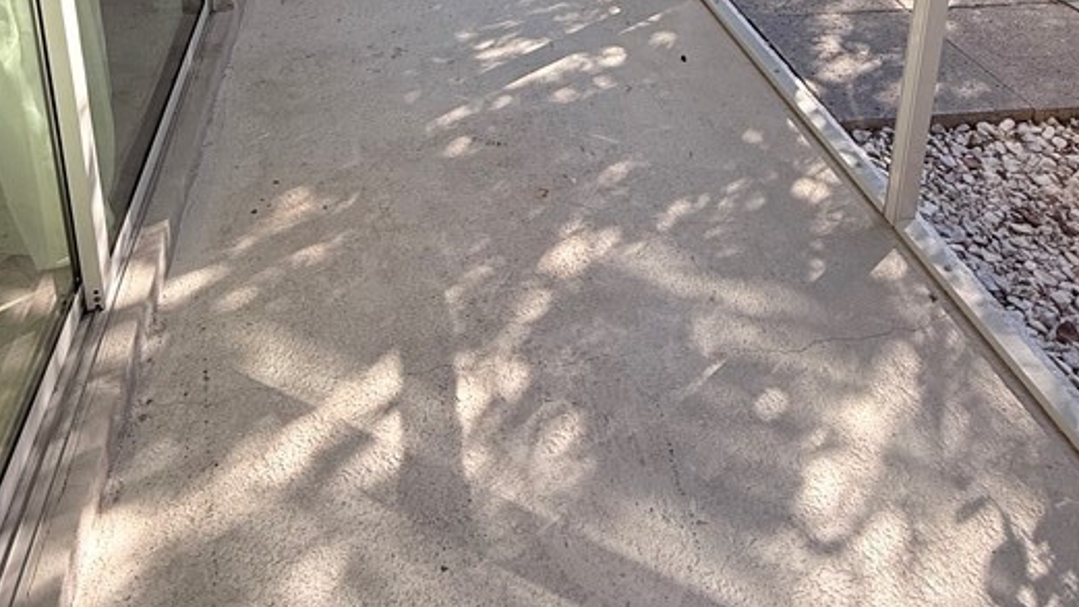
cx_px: 466
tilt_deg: -14.7
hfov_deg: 64.0
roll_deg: +0.9
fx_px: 858
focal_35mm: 30
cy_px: -186
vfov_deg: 30.5
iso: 80
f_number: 2.2
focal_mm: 2.22
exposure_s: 1/99
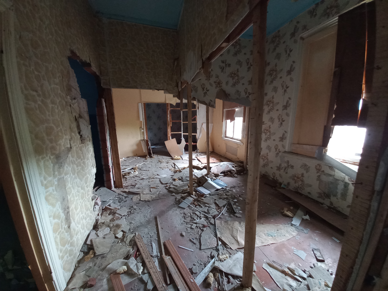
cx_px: 194
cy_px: 146
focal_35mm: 13
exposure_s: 1/14.3
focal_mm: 1.42
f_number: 2.2
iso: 320
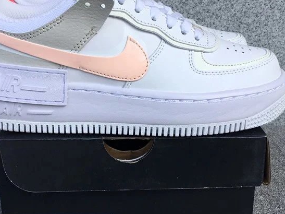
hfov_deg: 37.5
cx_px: 128
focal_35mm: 51
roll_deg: +0.2
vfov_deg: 28.5
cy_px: 109
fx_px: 420
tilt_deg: -18.6
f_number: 2.4
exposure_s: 1/460
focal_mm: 3.3
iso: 25
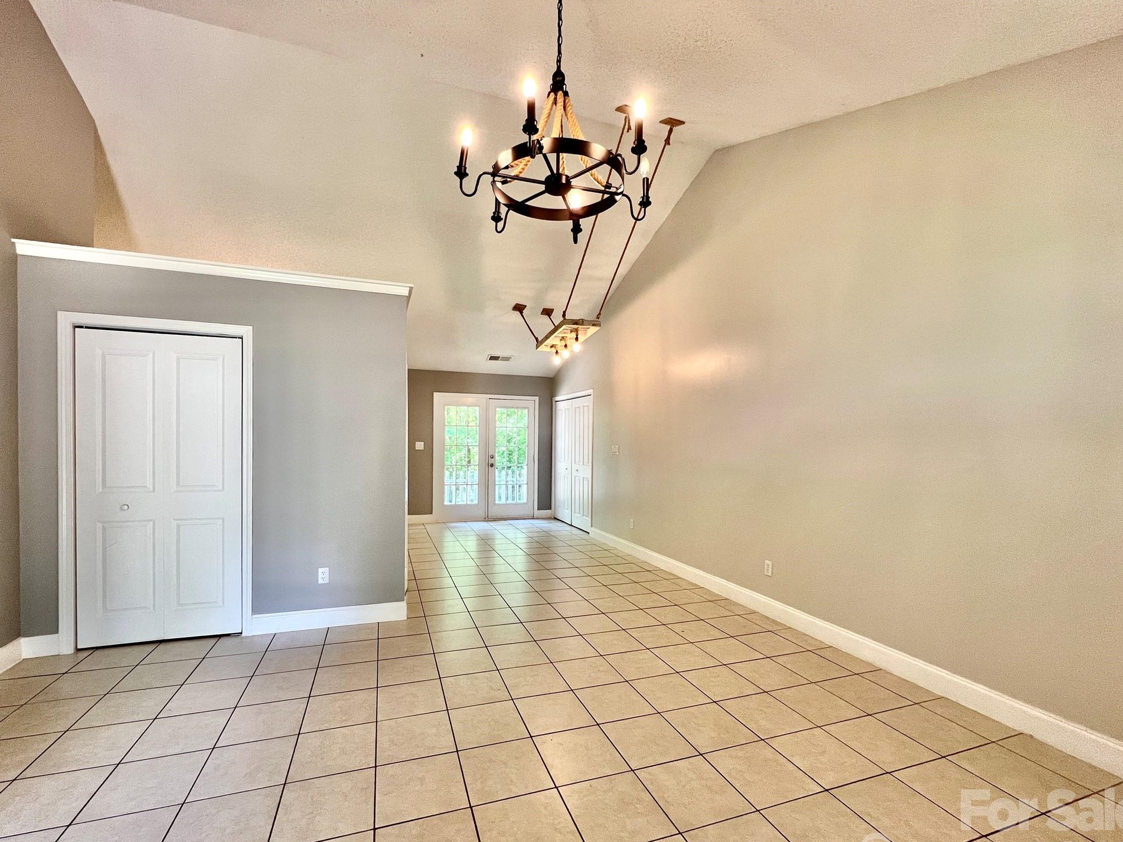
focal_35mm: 14
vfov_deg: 85.5
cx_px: 544
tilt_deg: -1.7
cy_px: 452
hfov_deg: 102.0
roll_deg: -0.8
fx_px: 454
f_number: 1.8
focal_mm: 1.57
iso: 200
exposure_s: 1/120
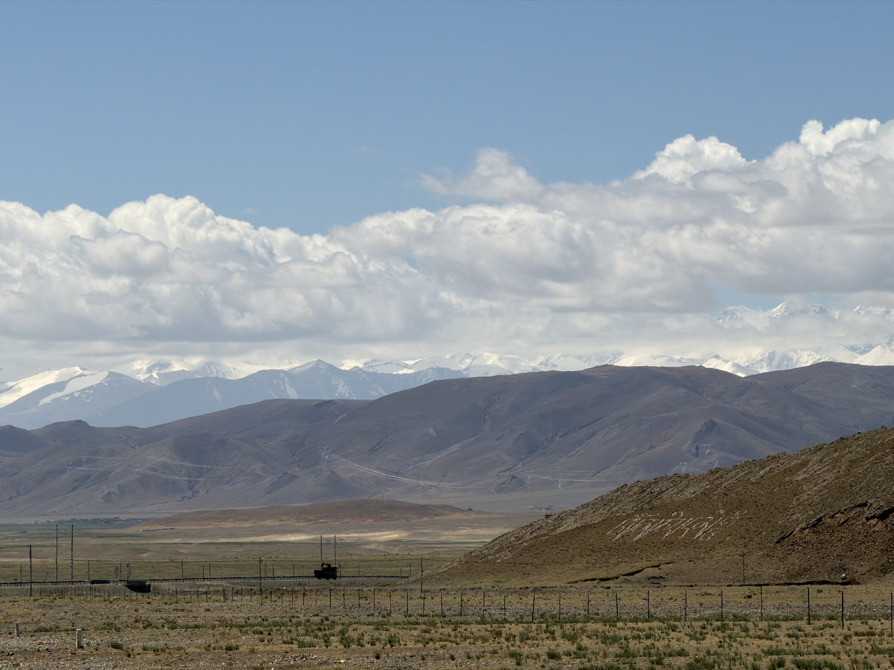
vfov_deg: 7.4
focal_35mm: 200
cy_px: 335
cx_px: 447
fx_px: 5165
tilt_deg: +2.1
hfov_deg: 9.9
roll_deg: +0.1
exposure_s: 1/1305
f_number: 2.8
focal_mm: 16.89
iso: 16
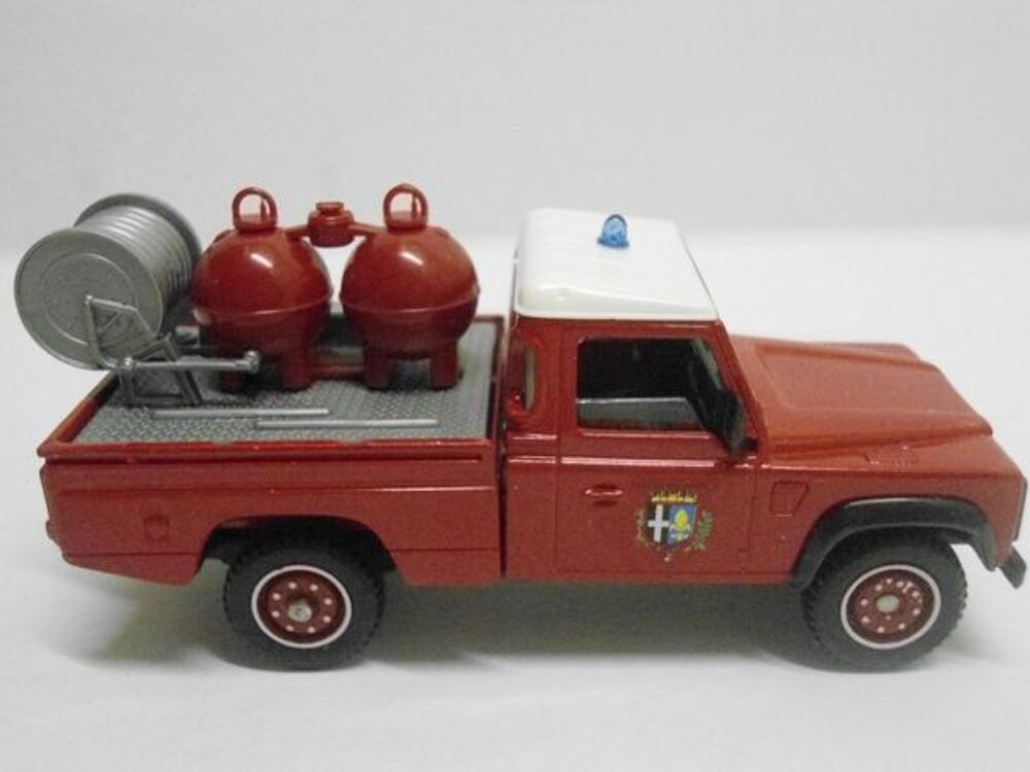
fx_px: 1101
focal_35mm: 37
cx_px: 515
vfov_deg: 38.7
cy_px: 386
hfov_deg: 50.1
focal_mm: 6.7
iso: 1600
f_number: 3.2
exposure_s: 1/125
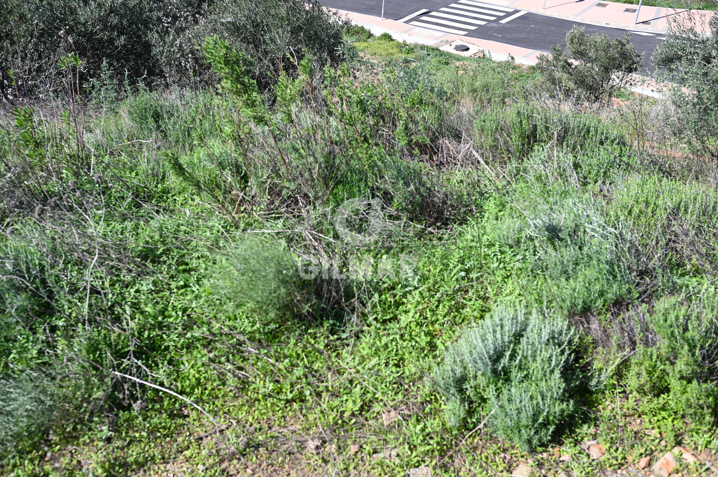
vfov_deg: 33.4
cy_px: 238
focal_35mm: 40
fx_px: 797
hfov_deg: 48.5
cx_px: 359
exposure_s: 1/640
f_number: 4
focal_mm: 40
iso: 100
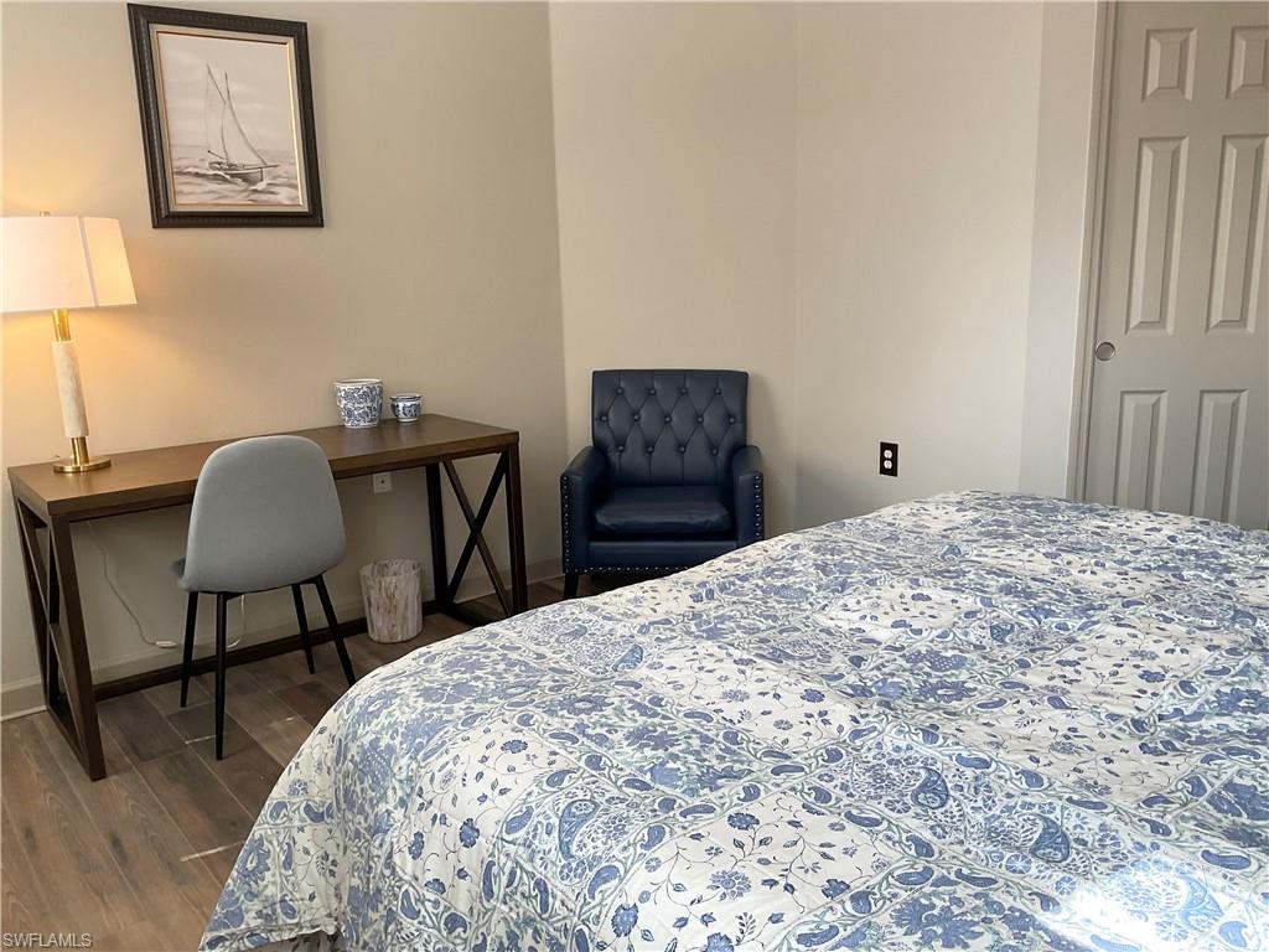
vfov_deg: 48.2
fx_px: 1063
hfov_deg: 61.7
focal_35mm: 29
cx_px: 634
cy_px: 476
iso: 64
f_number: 1.8
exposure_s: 1/120
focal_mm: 3
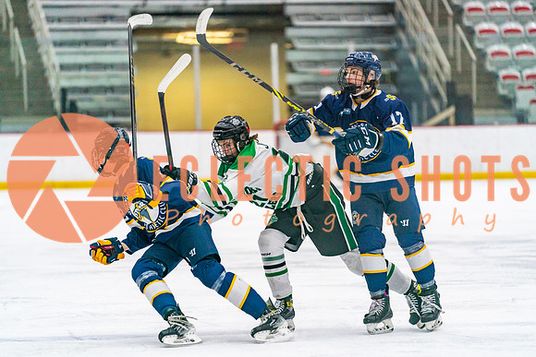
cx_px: 268
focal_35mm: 200
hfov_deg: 10.3
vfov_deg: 6.9
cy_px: 178
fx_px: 2980
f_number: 2.8
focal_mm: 200
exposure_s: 1/1250
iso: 3200
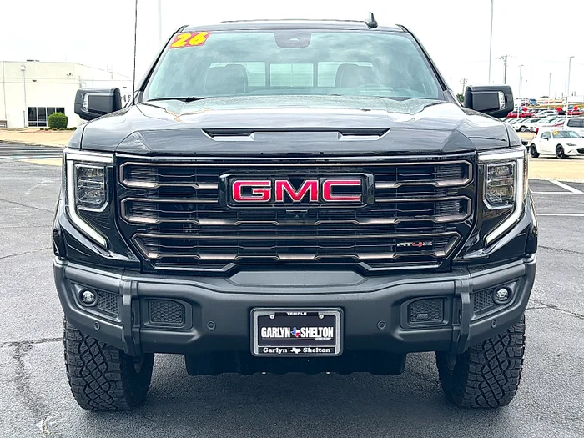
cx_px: 292
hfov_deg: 39.7
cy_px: 219
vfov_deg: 30.3
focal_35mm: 48
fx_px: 810
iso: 64
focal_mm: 6.86
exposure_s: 1/1133
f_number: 1.78
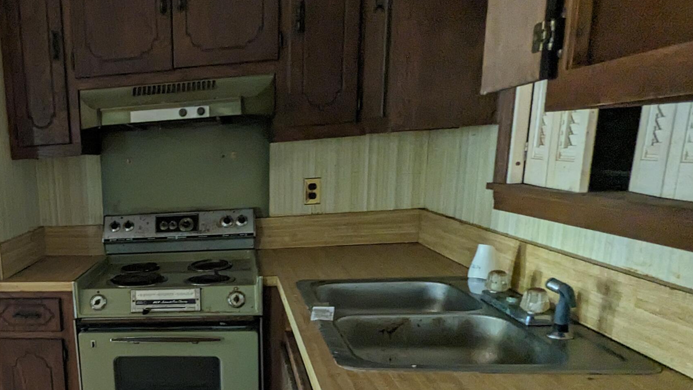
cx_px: 112
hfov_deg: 56.7
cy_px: 300
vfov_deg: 36.7
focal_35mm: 31
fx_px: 570
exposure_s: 1/23.8
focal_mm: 2.35
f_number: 2.2
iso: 306
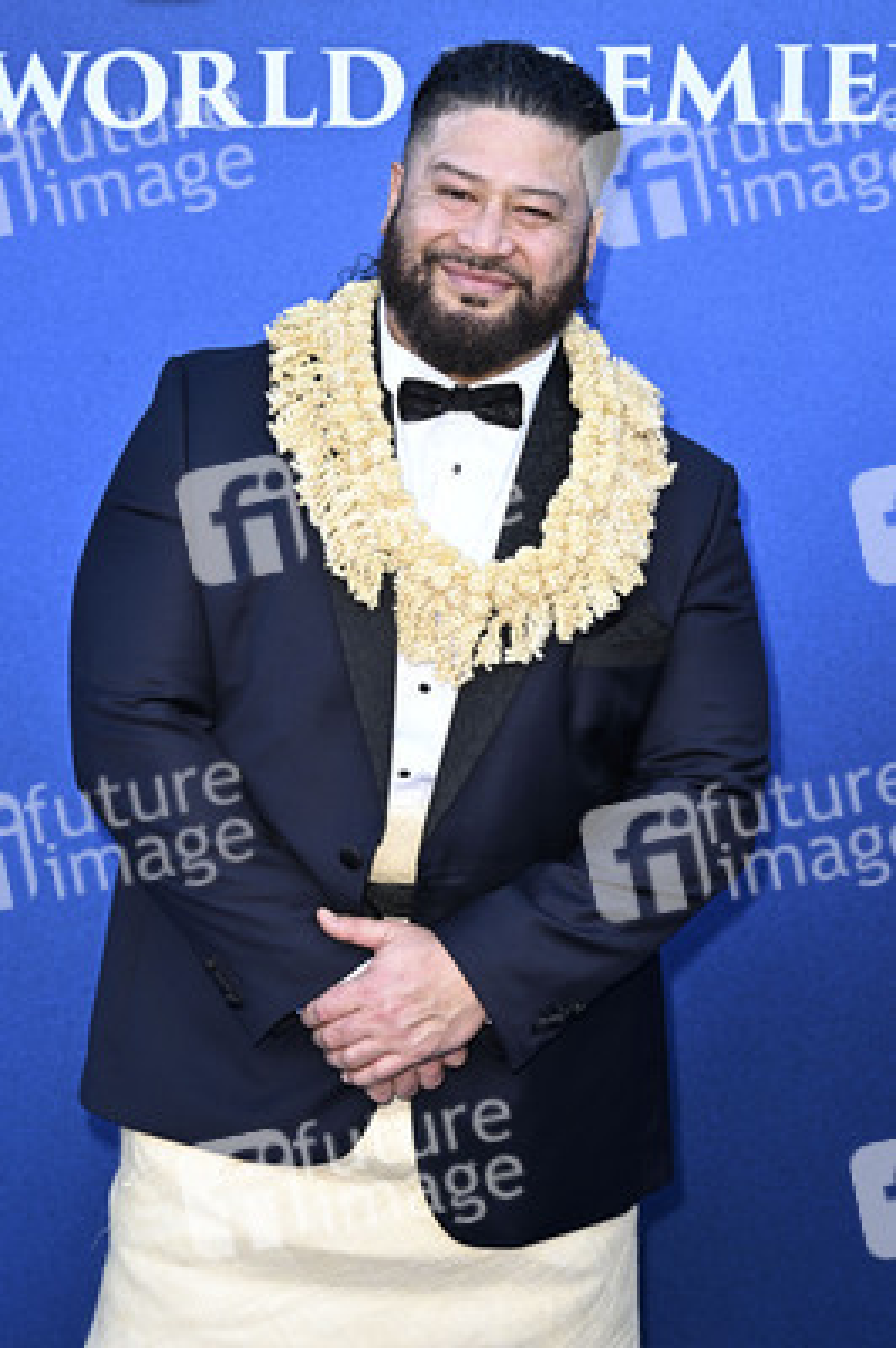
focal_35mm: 78
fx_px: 2917
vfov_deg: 26.0
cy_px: 674
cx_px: 448
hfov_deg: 17.5
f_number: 6.3
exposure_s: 1/250
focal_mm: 78
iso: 800
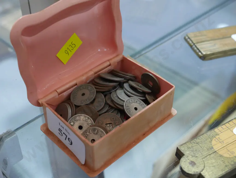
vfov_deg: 29.1
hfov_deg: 38.2
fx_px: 341
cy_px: 89
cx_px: 118
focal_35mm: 50
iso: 1250
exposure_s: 1/60
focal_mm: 25
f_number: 5.3
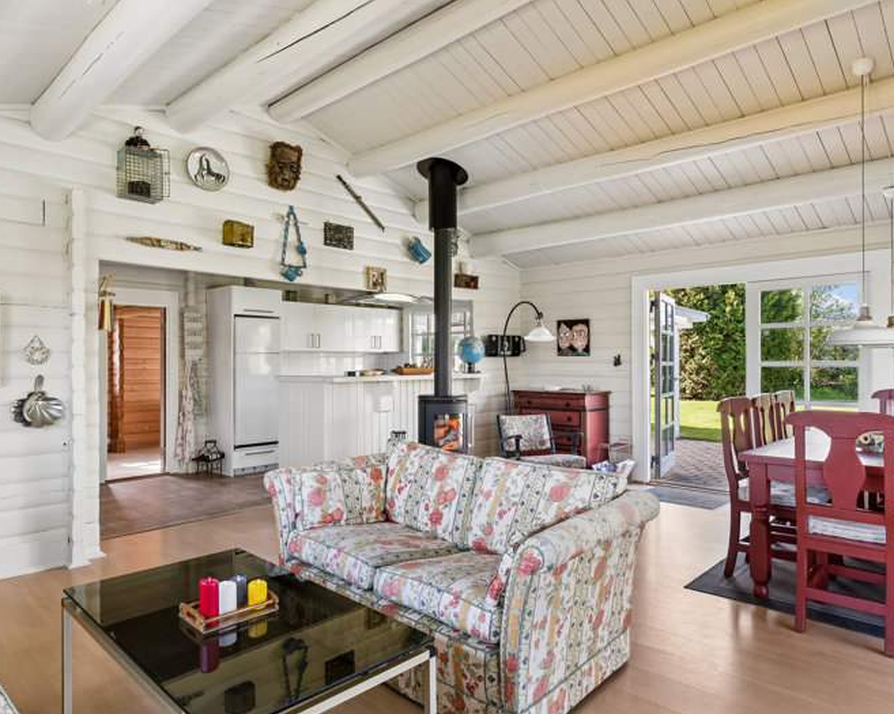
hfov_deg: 70.3
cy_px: 361
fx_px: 635
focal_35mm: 24
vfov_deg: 58.7
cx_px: 442
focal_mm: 14
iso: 200
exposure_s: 1/15
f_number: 8
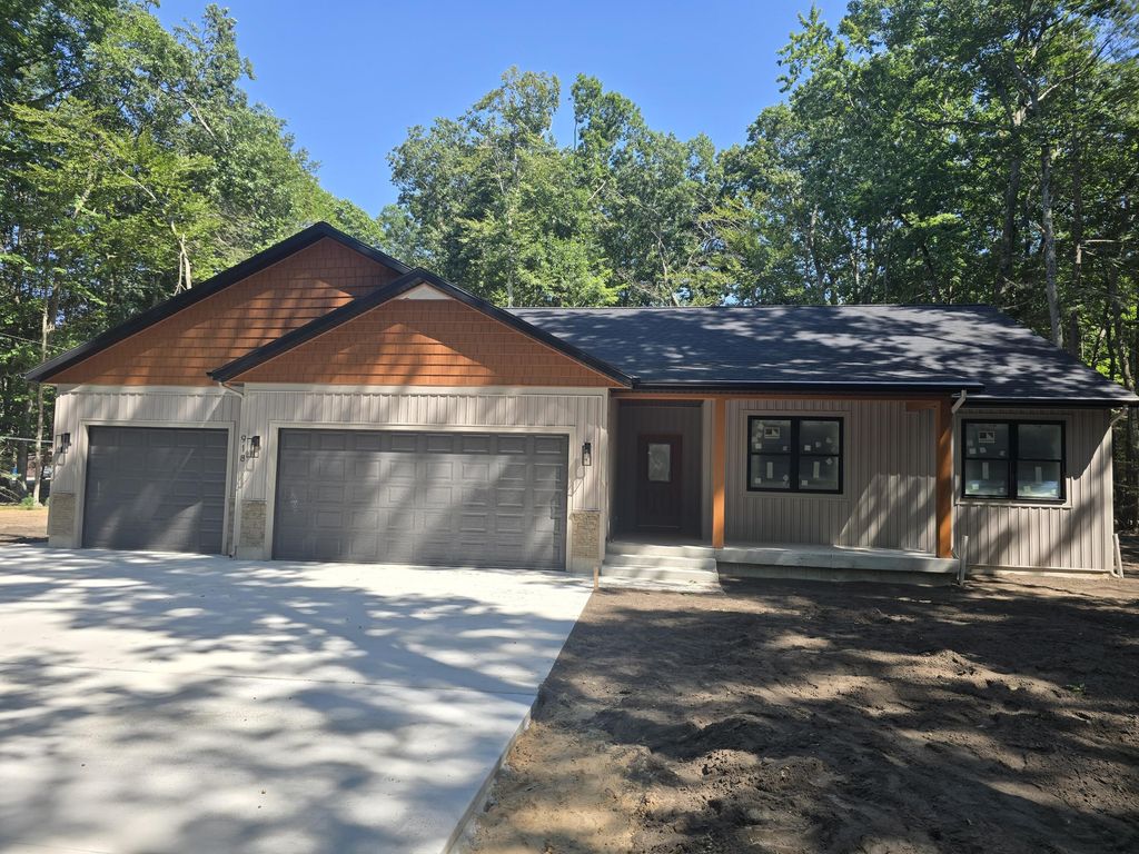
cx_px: 570
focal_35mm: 23
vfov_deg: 58.9
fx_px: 757
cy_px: 427
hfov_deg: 73.9
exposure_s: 1/364
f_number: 1.7
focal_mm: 6.3
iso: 12
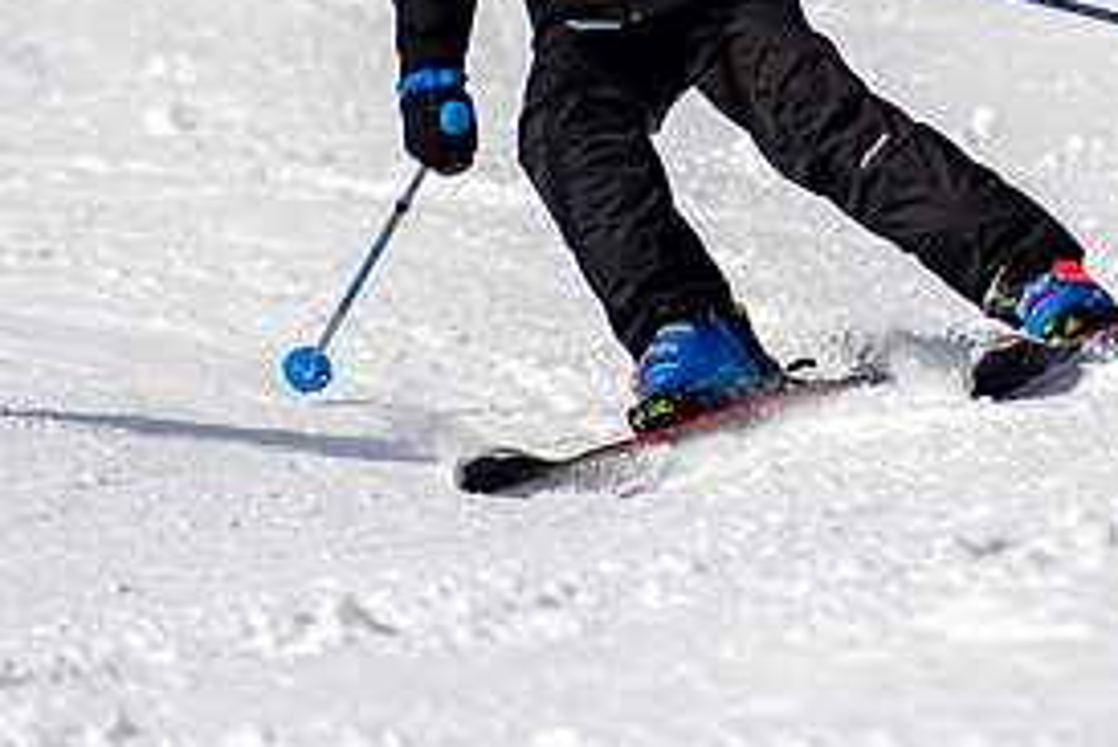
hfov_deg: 1.7
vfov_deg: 1.1
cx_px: 772
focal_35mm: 1213
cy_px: -45
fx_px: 37689
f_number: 2.8
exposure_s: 1/6400
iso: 100
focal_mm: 300
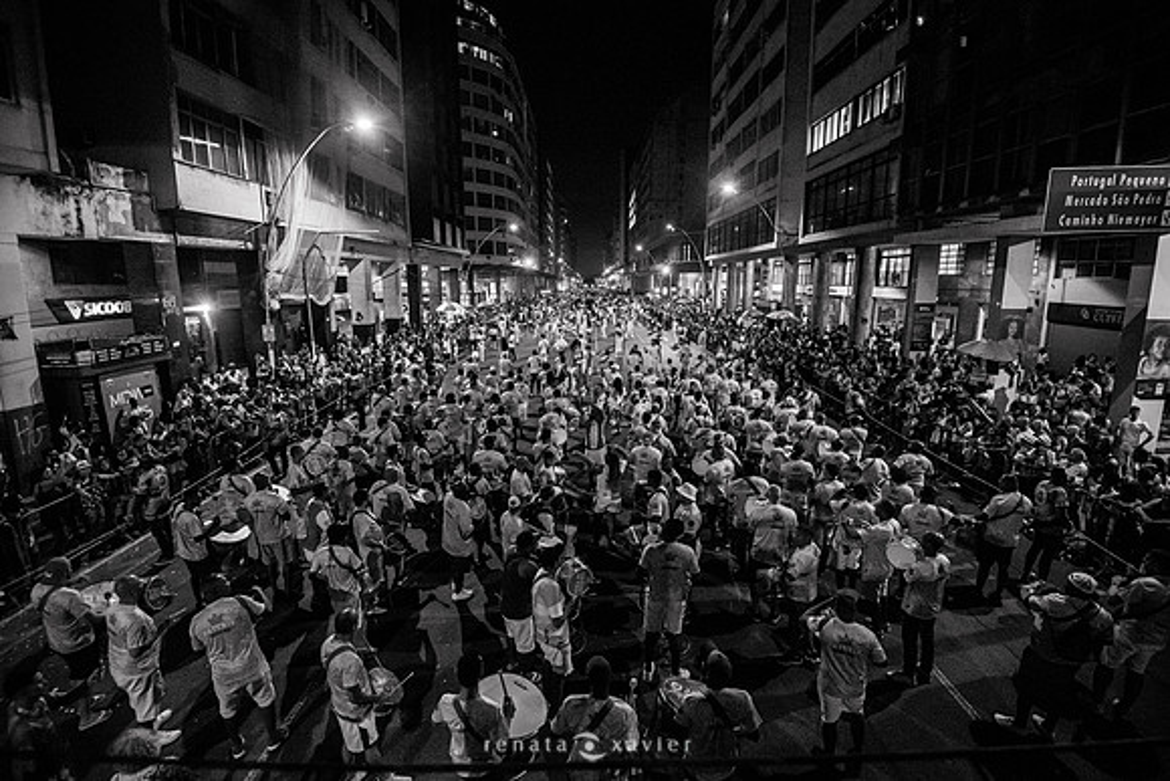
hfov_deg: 96.7
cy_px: 390
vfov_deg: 73.8
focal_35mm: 16
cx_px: 585
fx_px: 520
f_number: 4
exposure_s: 1/100
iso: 2000
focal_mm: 16
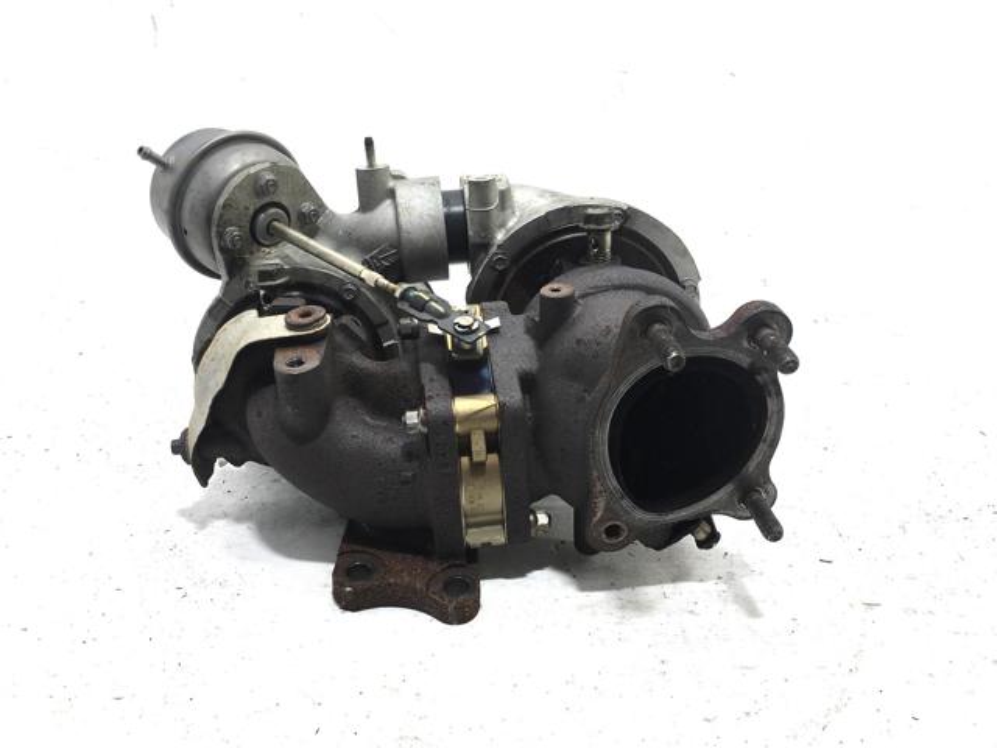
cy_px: 374
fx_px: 835
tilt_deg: -27.5
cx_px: 498
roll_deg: -0.8
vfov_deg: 48.2
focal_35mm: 29
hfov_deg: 61.7
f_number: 2.2
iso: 25
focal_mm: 4.15
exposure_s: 1/225
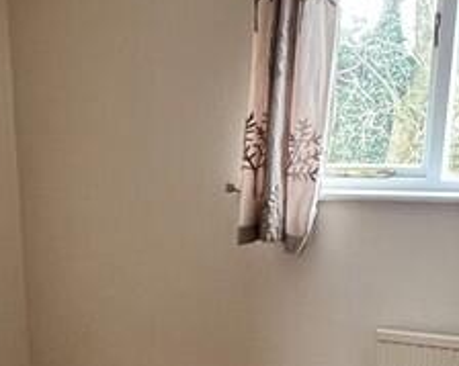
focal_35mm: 58
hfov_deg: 32.1
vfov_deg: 24.5
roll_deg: +1.5
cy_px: 397
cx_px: 131
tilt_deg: -17.2
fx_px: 788
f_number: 1.8
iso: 500
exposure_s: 1/50
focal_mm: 1.57
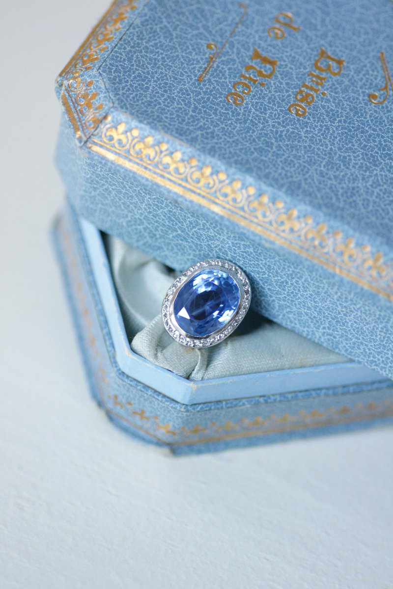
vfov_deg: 19.5
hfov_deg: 13.0
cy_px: 294
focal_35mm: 105
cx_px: 196
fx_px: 1719
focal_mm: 70
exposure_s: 1/100
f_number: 2.8
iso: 800
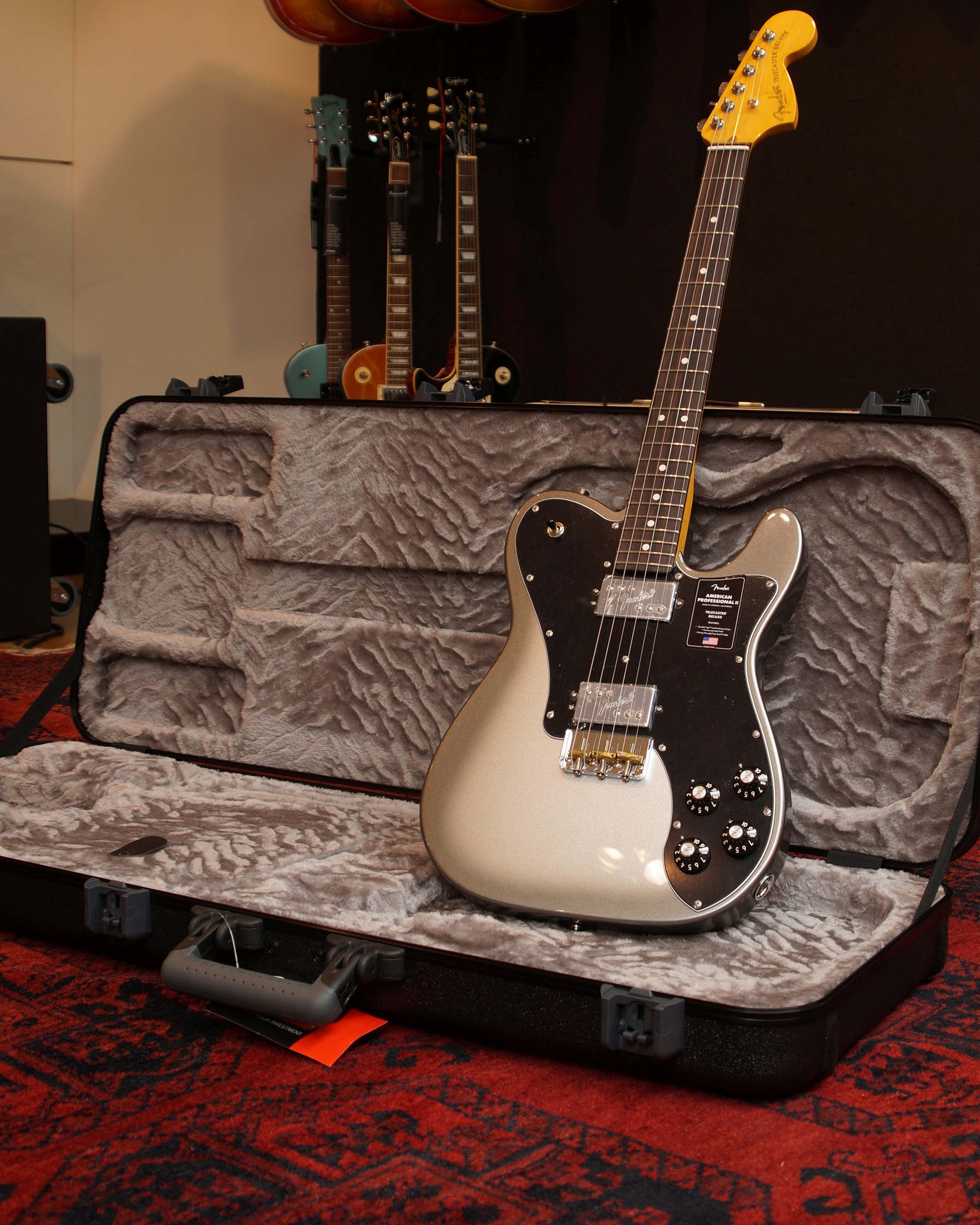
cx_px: 489
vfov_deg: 38.8
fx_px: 1741
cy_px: 599
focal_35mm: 48
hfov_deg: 31.4
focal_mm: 28
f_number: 5.6
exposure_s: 1/10
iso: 100
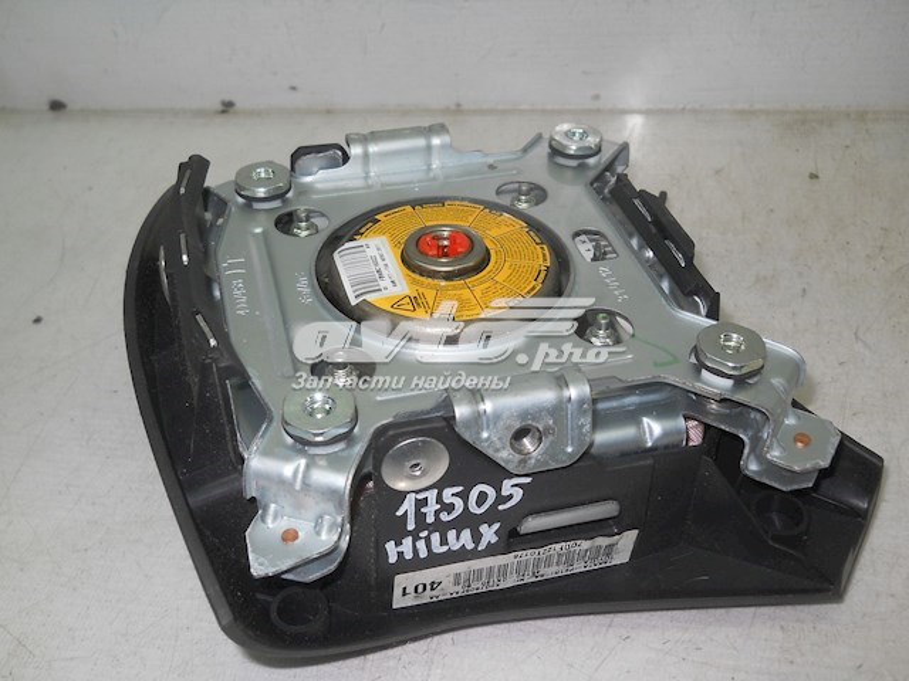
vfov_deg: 35.1
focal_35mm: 41
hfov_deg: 45.8
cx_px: 454
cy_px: 340
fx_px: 1077
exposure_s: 1/40
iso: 80
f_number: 5.5
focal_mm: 6.72
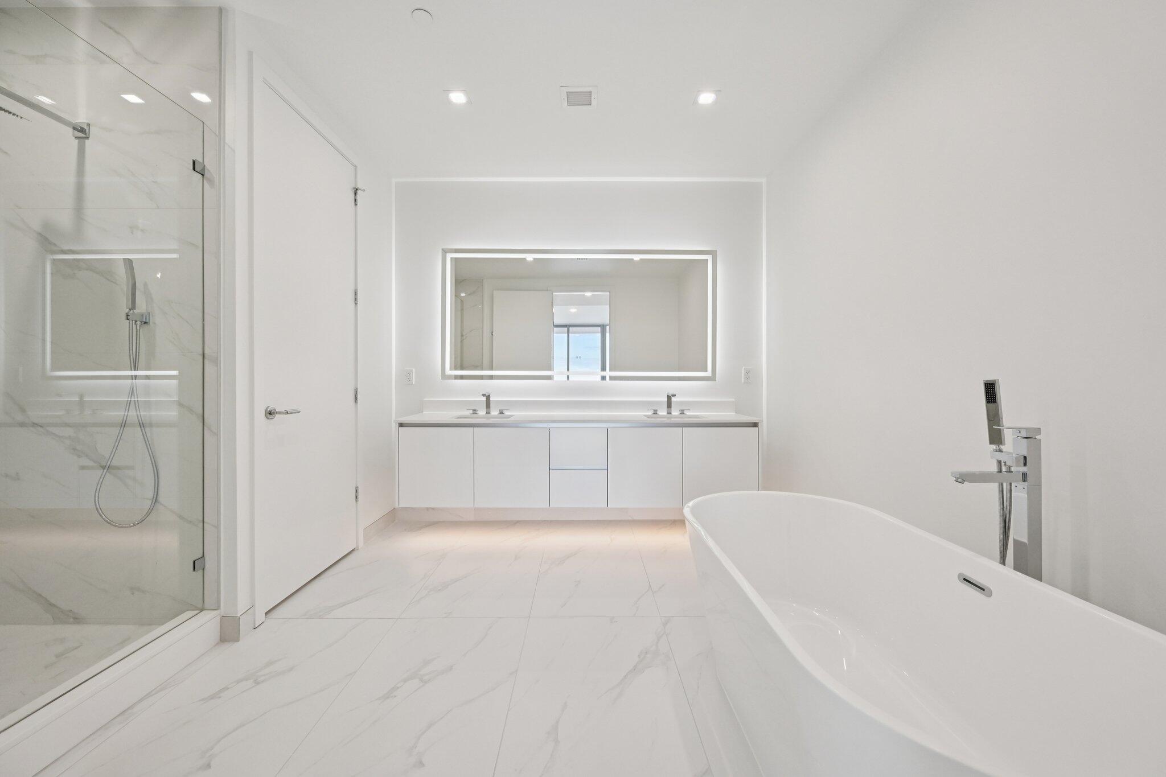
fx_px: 453
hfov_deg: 104.3
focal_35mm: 14
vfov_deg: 81.2
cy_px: 388
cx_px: 583
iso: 1000
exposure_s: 1/250
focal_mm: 14
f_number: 8
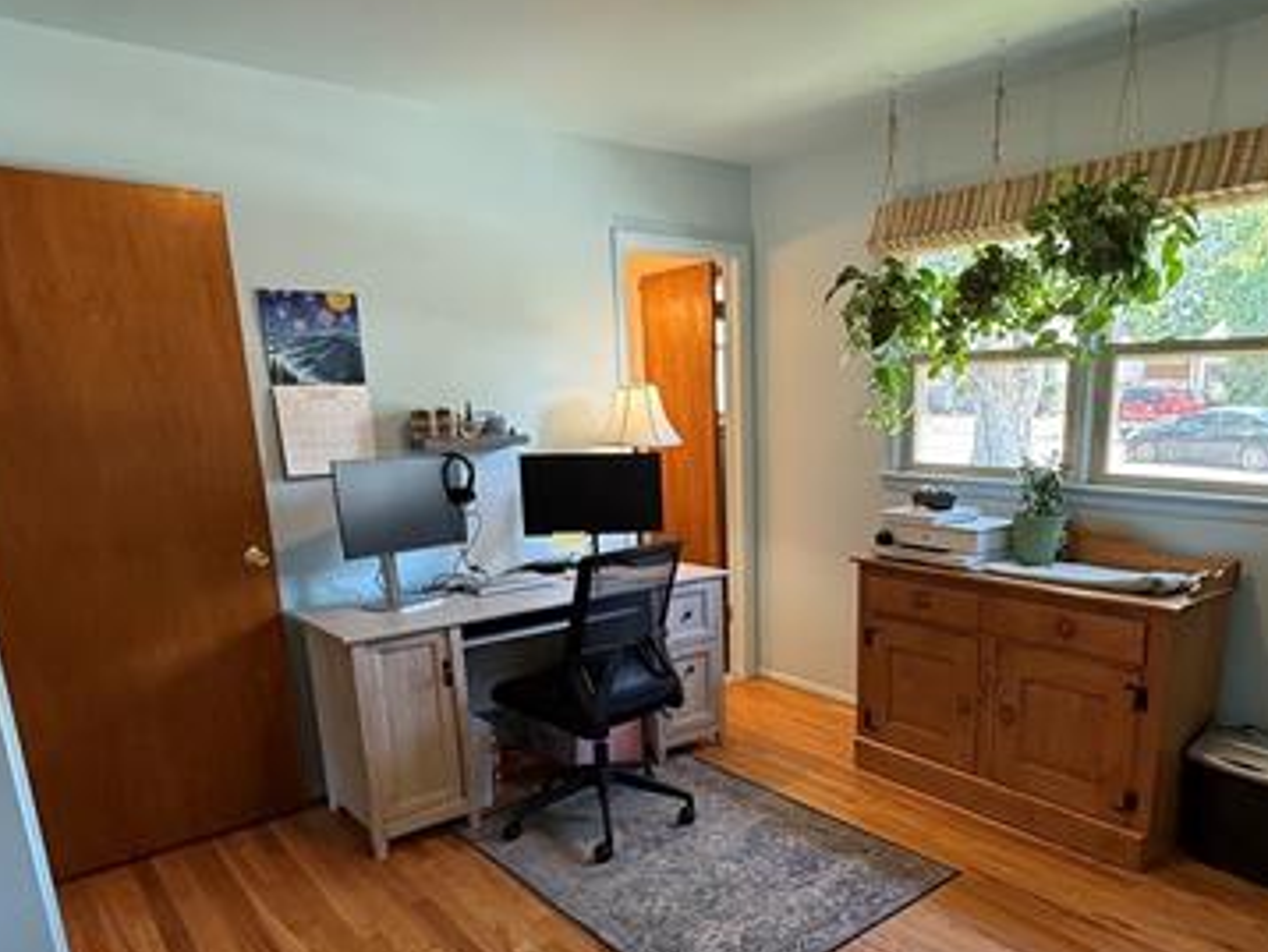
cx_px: 751
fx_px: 916
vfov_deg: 53.8
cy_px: 635
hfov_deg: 68.8
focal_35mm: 25
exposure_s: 1/120
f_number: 2.2
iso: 400
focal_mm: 2.22
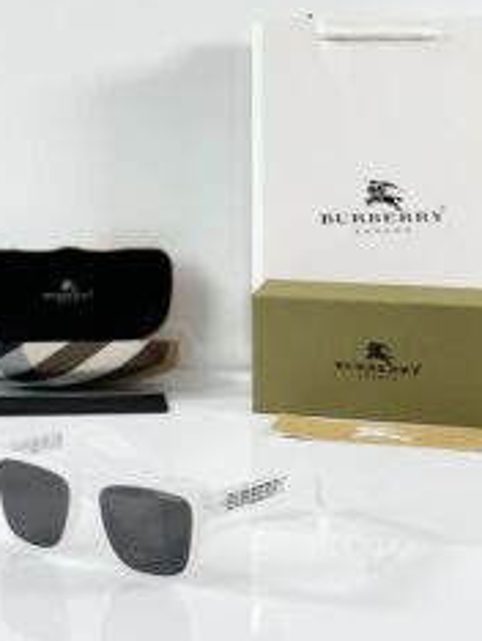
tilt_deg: -4.6
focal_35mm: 82
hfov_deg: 17.9
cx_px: 131
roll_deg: -0.1
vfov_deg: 23.6
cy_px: 162
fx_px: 1520
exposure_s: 1/100
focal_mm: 6.86
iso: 80
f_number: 1.78
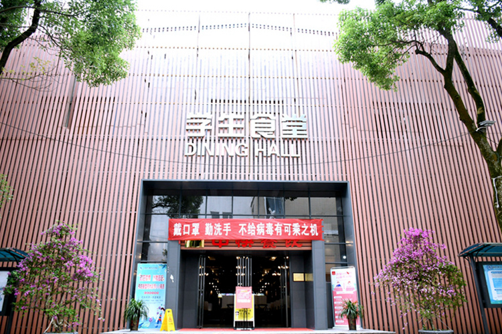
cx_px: 251
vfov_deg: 47.9
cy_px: 167
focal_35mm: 27
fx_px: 376
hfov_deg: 67.4
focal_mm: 18
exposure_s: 1/200
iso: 400
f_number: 5
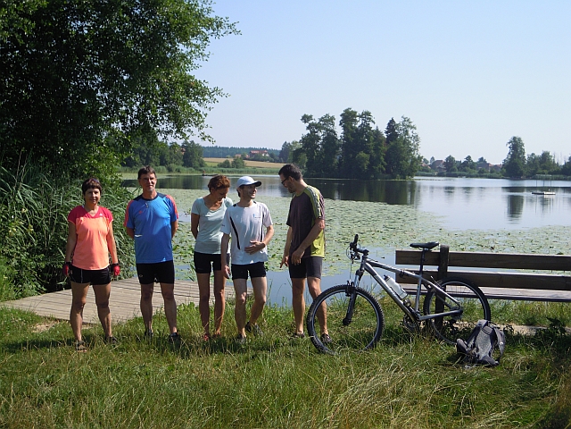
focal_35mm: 41
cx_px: 286
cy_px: 214
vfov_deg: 35.1
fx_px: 676
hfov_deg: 45.8
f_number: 9.1
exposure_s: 1/160
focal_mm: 7.3
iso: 100
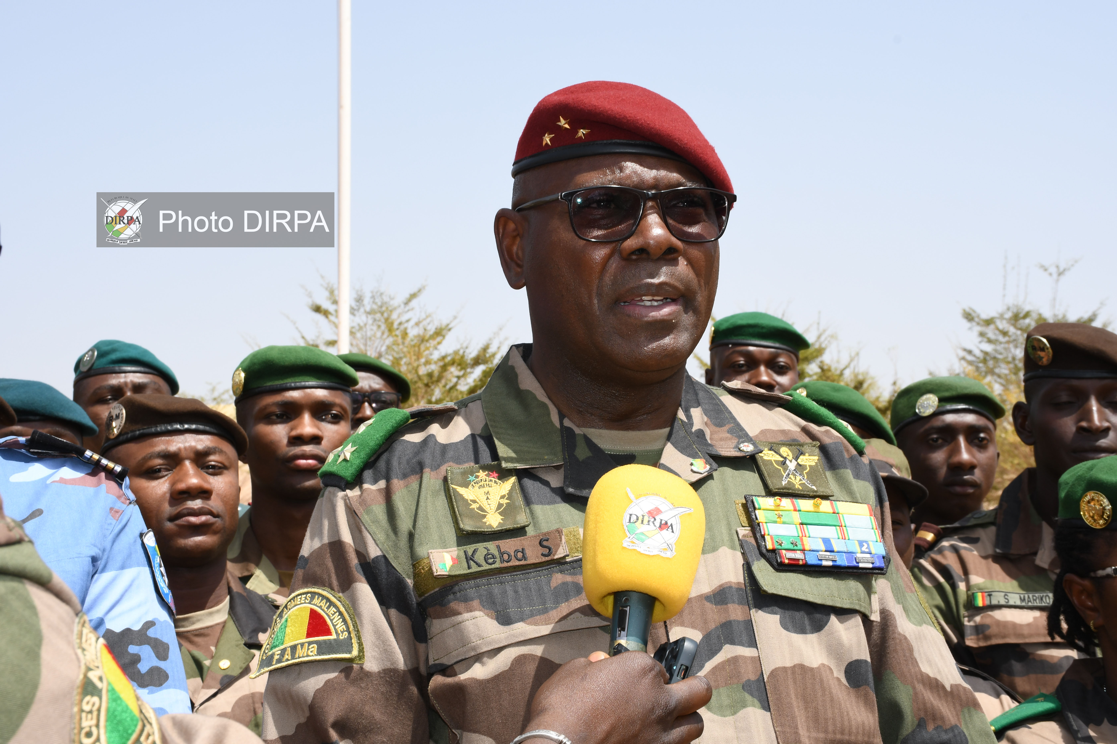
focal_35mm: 57
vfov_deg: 23.8
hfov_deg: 35.1
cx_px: 558
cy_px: 372
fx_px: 1768
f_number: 14
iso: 200
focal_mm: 38
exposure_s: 1/125
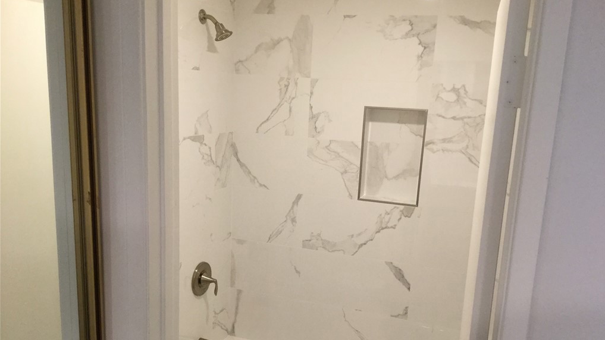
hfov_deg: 58.0
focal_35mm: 34
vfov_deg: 34.4
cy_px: 216
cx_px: 304
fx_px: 545
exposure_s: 1/30
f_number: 2.4
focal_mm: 3.3
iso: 80
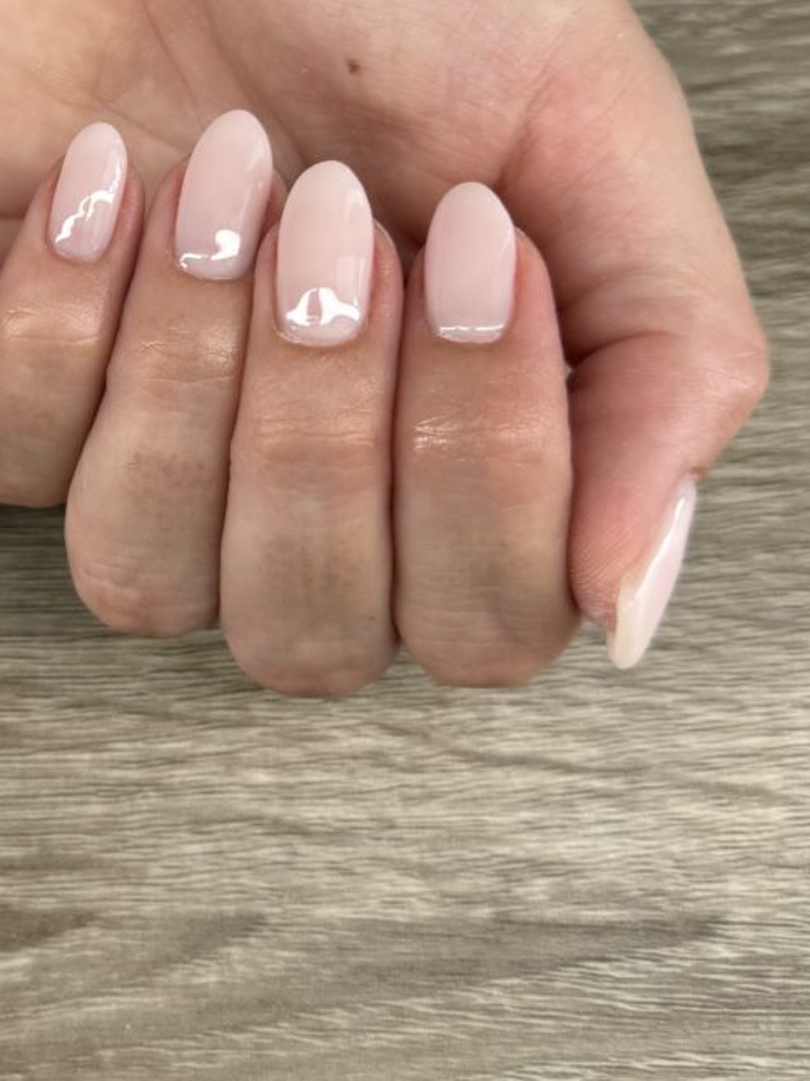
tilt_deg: -72.4
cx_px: -22
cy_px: 234
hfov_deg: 24.4
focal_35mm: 57
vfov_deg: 32.9
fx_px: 1779
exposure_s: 1/393
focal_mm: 6.76
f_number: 1.78
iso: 80
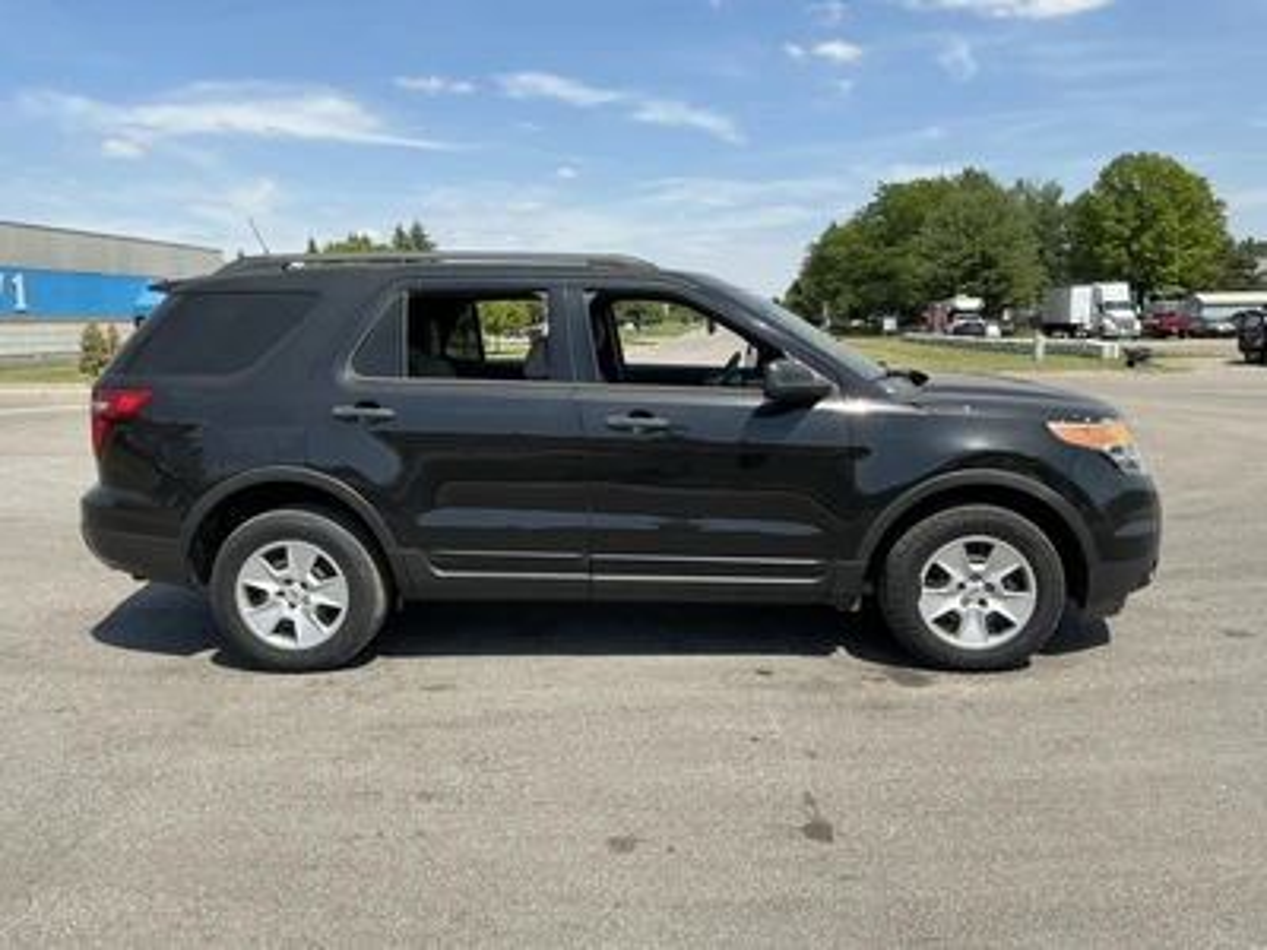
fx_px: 1025
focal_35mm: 28
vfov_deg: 49.7
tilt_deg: -6.7
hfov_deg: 63.4
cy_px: 475
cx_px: 634
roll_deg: +2.3
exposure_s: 1/1626
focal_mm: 3
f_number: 1.8
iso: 25
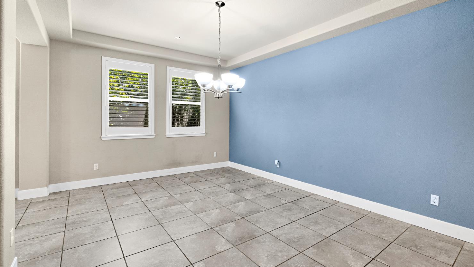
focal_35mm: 16
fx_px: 201
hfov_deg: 99.4
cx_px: 240
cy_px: 123
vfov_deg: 67.0
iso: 320
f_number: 8
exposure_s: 1/10
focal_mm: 10
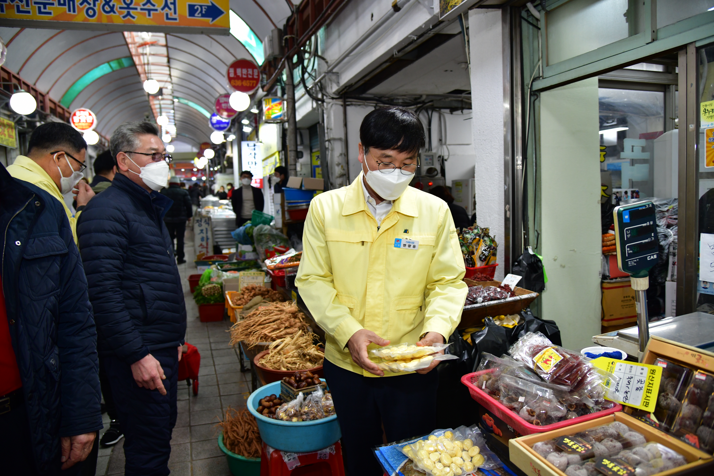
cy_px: 238
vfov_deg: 53.1
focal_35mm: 24
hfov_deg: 73.7
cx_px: 357
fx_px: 476
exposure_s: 1/250
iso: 1400
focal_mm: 24
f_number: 4
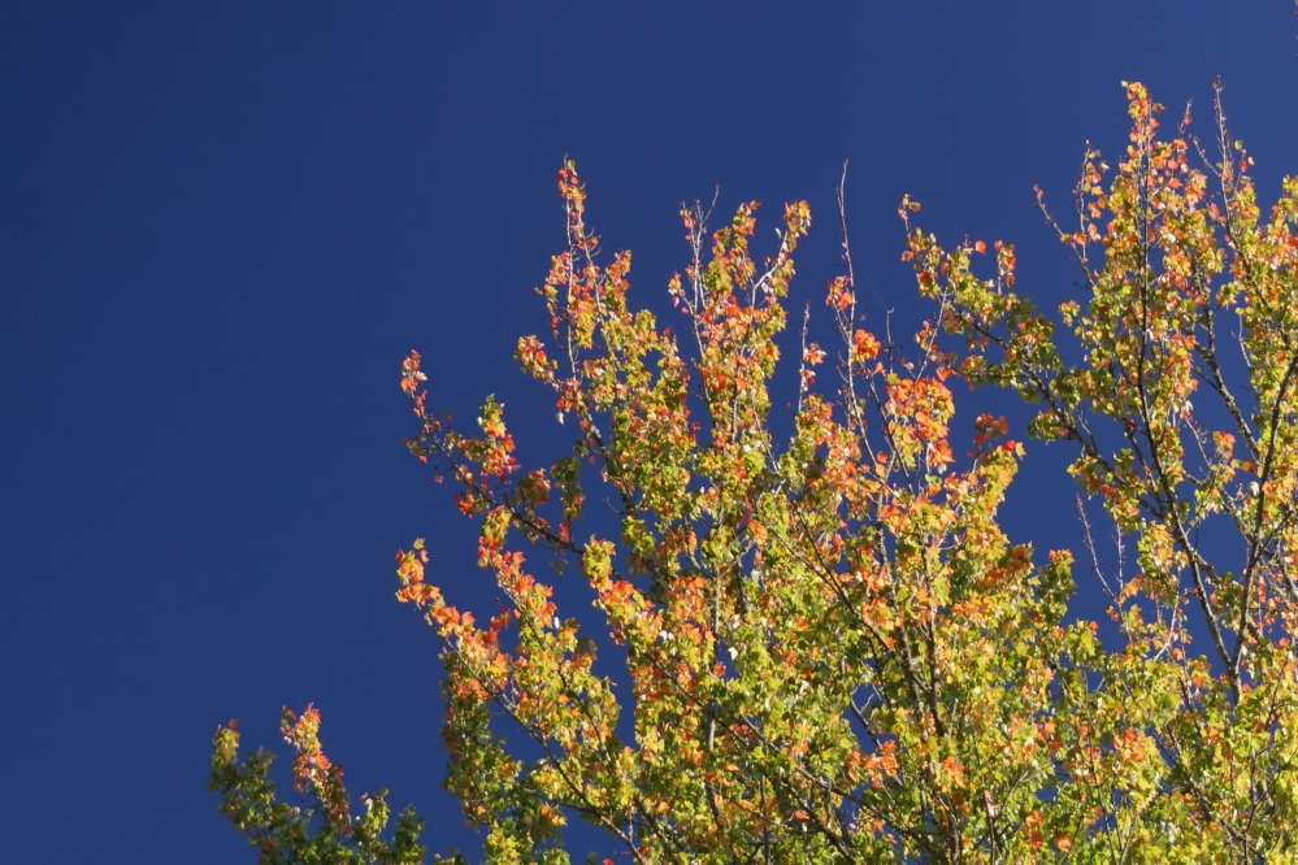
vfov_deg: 16.6
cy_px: 432
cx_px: 649
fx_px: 2974
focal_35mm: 82
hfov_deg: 24.6
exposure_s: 1/100
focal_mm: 55
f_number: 5
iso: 100
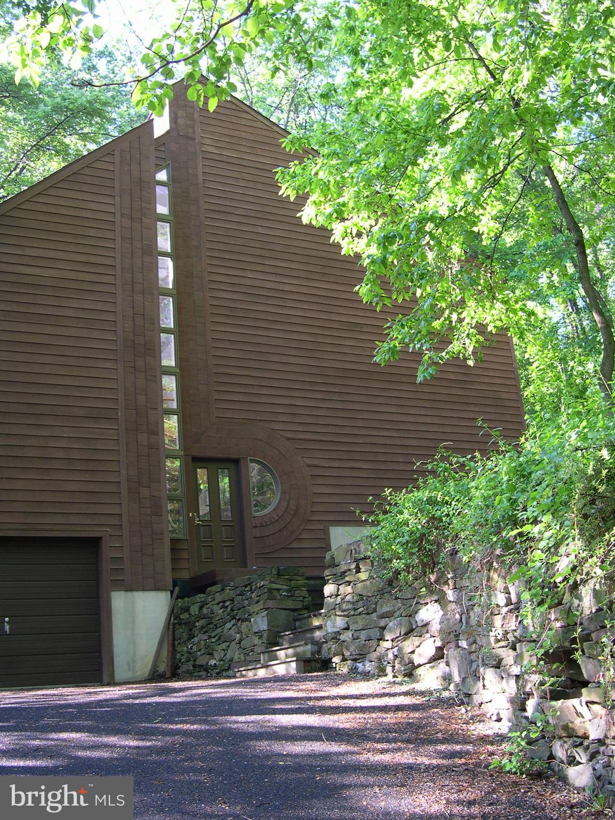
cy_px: 410
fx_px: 900
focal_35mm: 38
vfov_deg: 49.0
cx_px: 308
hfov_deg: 37.7
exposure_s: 1/41
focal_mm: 8
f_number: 2.8
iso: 100
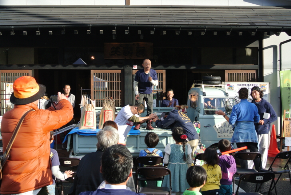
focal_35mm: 51
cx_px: 146
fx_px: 413
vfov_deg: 26.6
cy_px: 98
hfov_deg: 38.8
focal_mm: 18.9
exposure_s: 1/250
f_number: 4.8
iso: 100
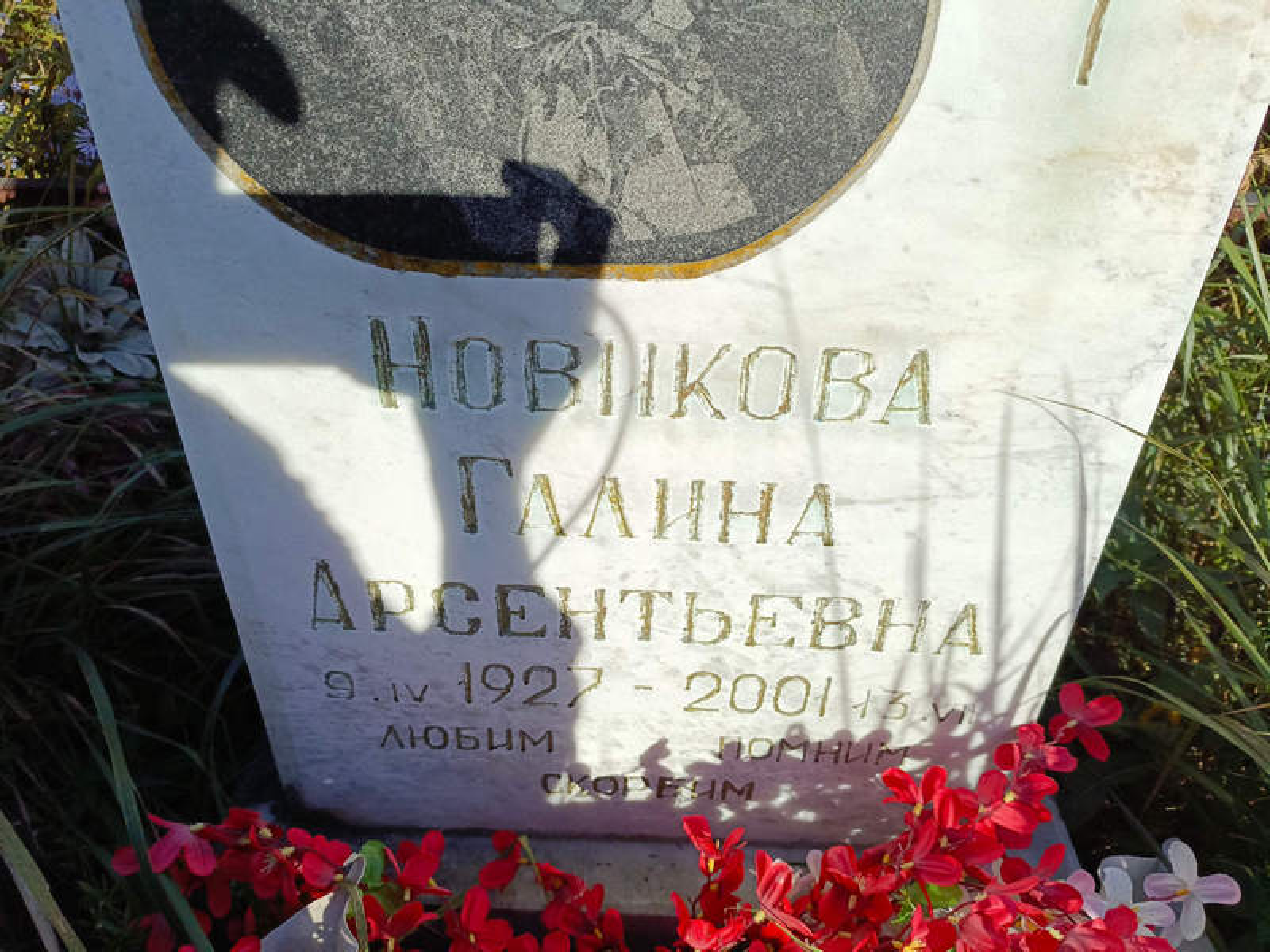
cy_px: 476
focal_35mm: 25
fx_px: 917
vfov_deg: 54.9
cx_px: 635
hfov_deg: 69.4
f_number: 1.69
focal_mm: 4.76
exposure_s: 1/1618
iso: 117
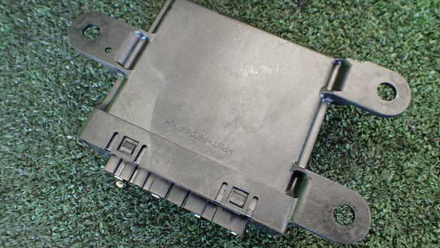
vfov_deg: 35.6
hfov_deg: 59.5
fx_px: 385
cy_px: 114
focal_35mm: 33
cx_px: 220
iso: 250
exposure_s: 1/125
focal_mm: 5.4
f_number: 2.3
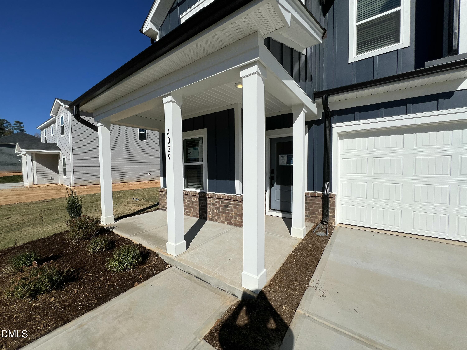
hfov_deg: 106.2
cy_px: 175
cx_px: 234
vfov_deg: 89.9
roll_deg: +1.0
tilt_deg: +0.5
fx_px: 175
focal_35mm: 13
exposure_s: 1/4587
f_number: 1.8
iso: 32
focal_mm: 1.57
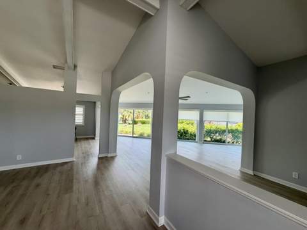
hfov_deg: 102.1
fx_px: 124
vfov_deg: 85.6
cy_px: 115
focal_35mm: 14
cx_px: 154
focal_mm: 2.22
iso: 100
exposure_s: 1/120
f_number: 2.2
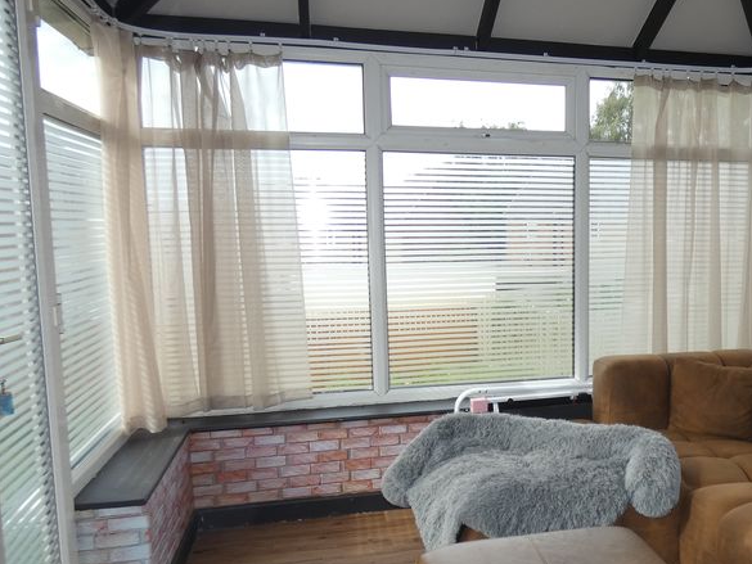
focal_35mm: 35
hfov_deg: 50.2
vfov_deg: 40.6
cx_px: 573
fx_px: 760
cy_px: 324
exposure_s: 1/320
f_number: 2.8
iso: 80
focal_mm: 3.6
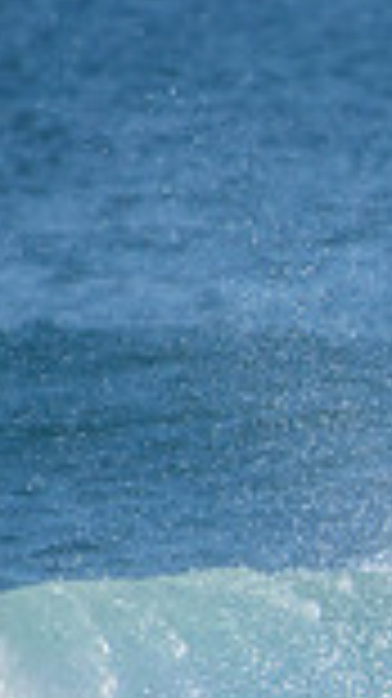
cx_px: 1238
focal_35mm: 2122
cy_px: 663
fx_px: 39276
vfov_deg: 1.0
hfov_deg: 0.6
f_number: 5.6
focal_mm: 500
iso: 450
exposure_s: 1/2000
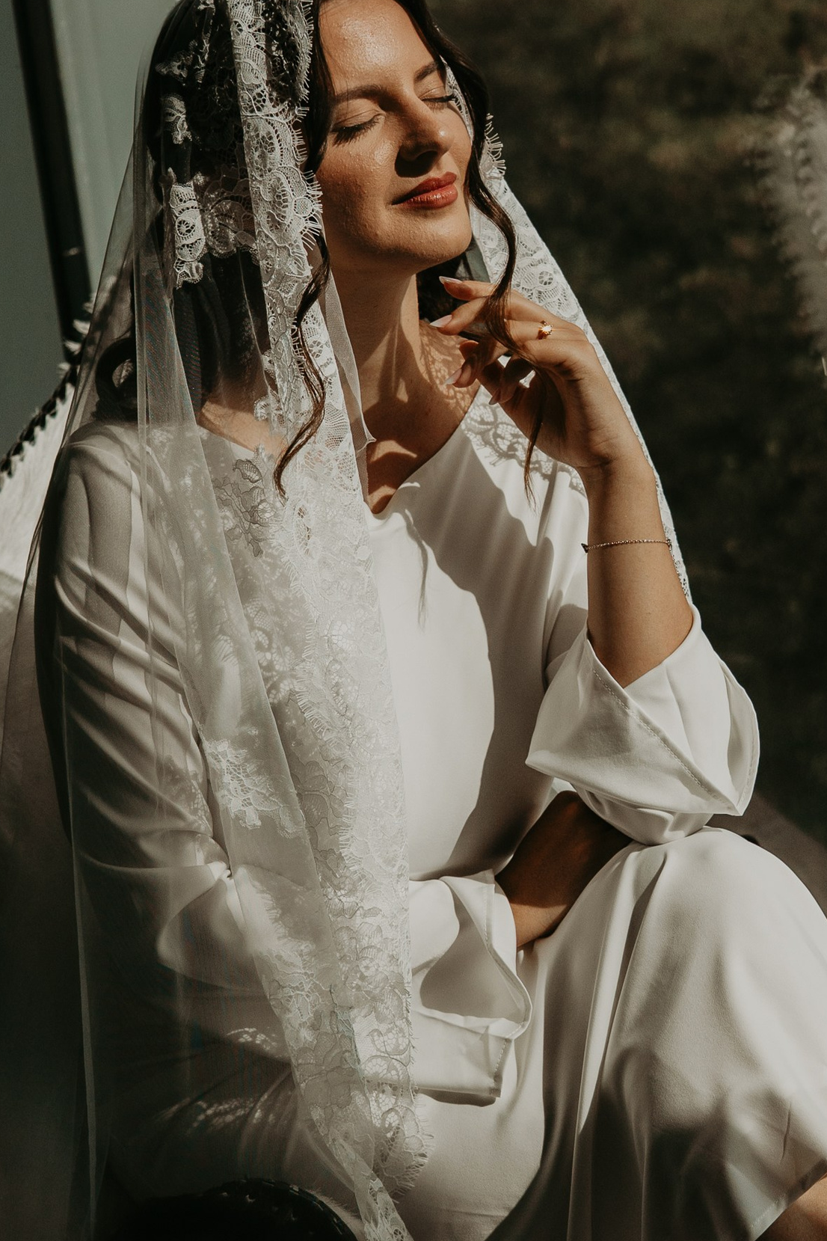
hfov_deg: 16.8
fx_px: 2791
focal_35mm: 81
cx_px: 475
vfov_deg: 25.0
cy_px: 780
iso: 200
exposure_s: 1/4000
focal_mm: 35
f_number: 3.2
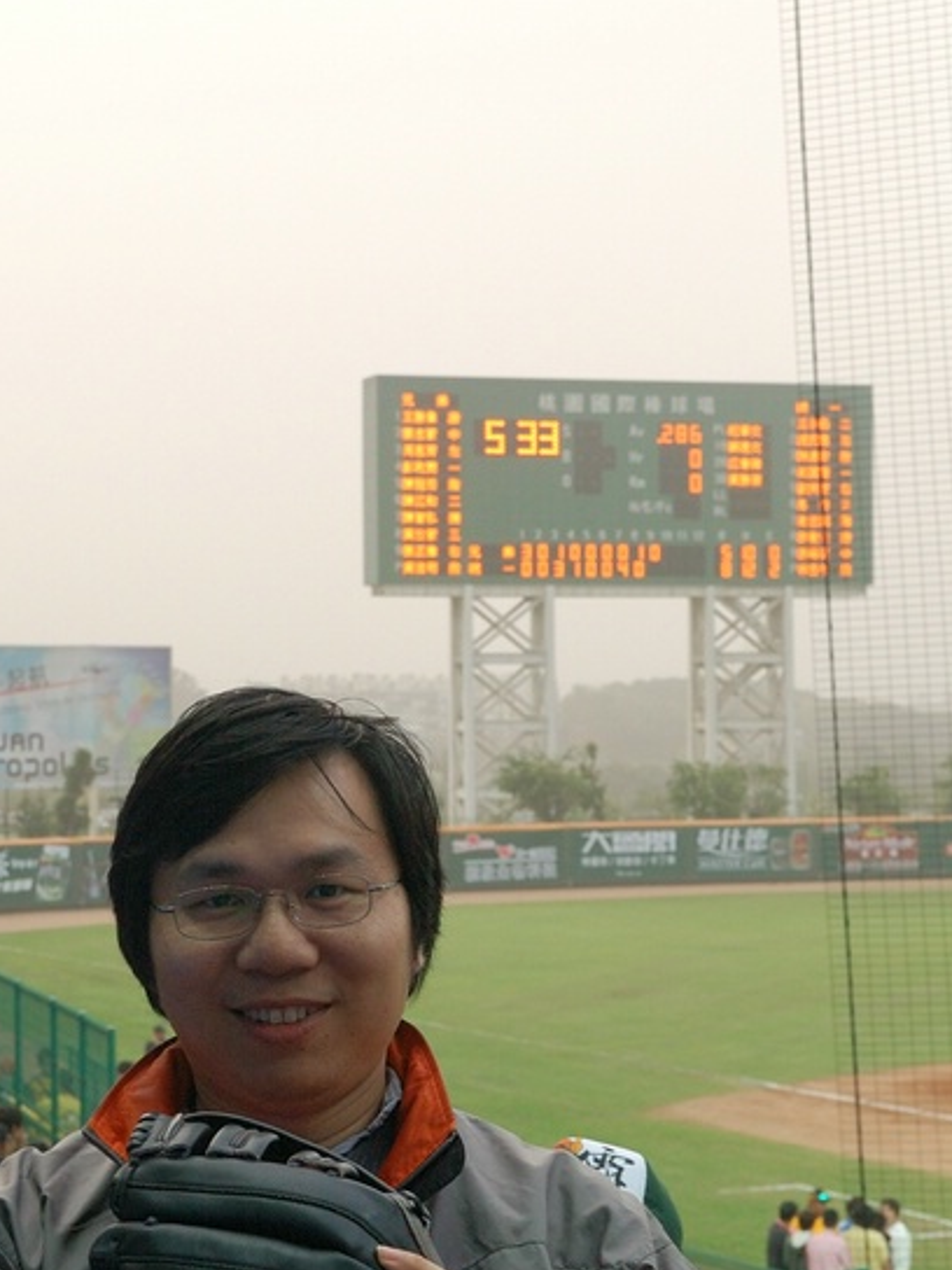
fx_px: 3480
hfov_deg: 15.6
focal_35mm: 95
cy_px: 770
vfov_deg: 20.6
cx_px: 377
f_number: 7.1
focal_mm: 35
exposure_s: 1/80
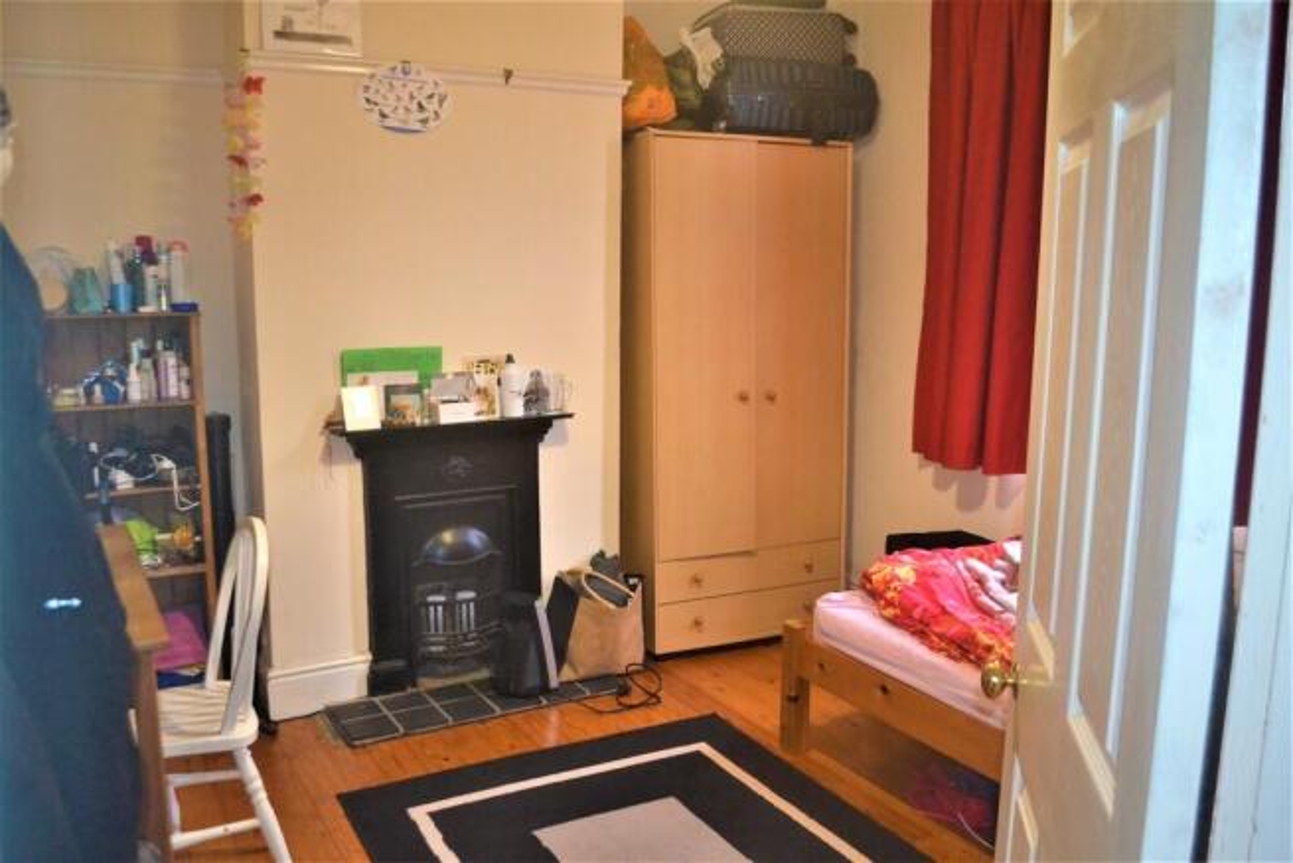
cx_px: 646
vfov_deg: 43.6
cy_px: 432
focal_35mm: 30
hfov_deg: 61.9
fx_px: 1078
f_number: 3.8
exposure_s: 1/60
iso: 1600
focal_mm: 20
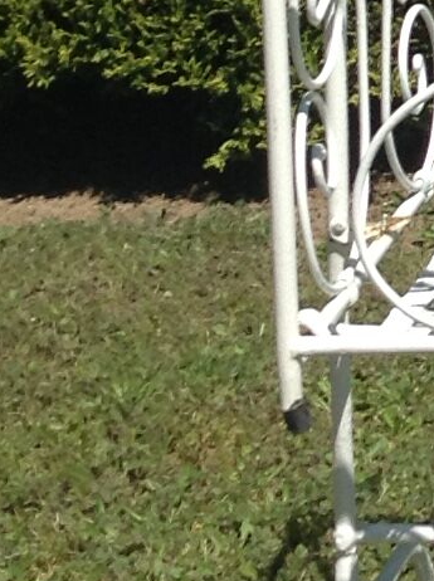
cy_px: -292
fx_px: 3101
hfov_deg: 7.4
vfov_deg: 10.3
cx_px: 1112
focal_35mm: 185
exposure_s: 1/1208
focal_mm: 3.3
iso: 25
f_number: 2.4
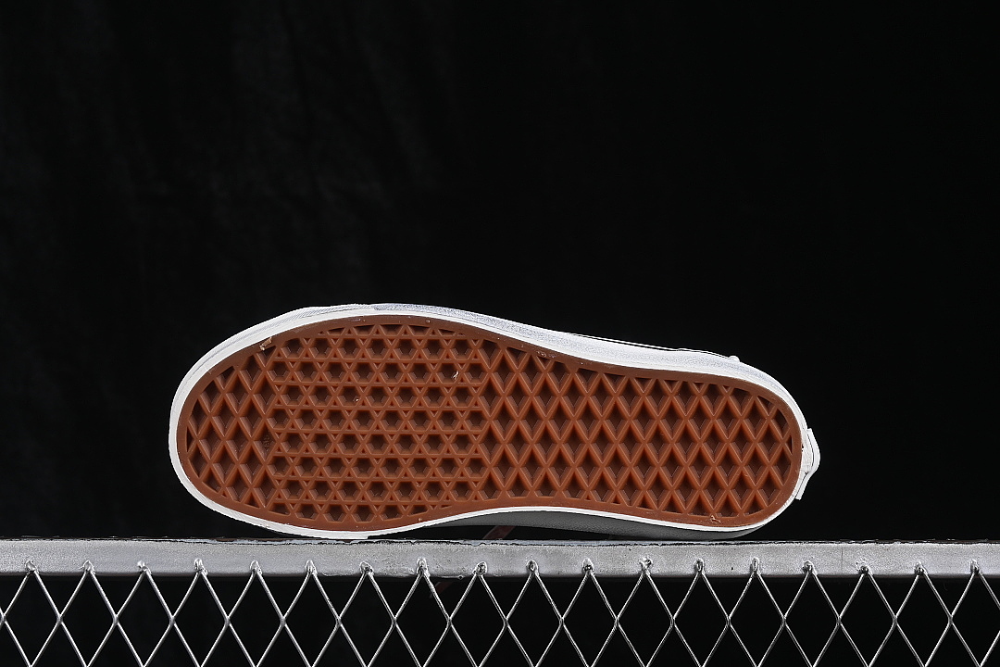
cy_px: 334
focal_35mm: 75
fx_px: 2083
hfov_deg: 27.0
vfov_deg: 18.2
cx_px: 500
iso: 160
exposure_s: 1/80
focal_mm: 50
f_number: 8
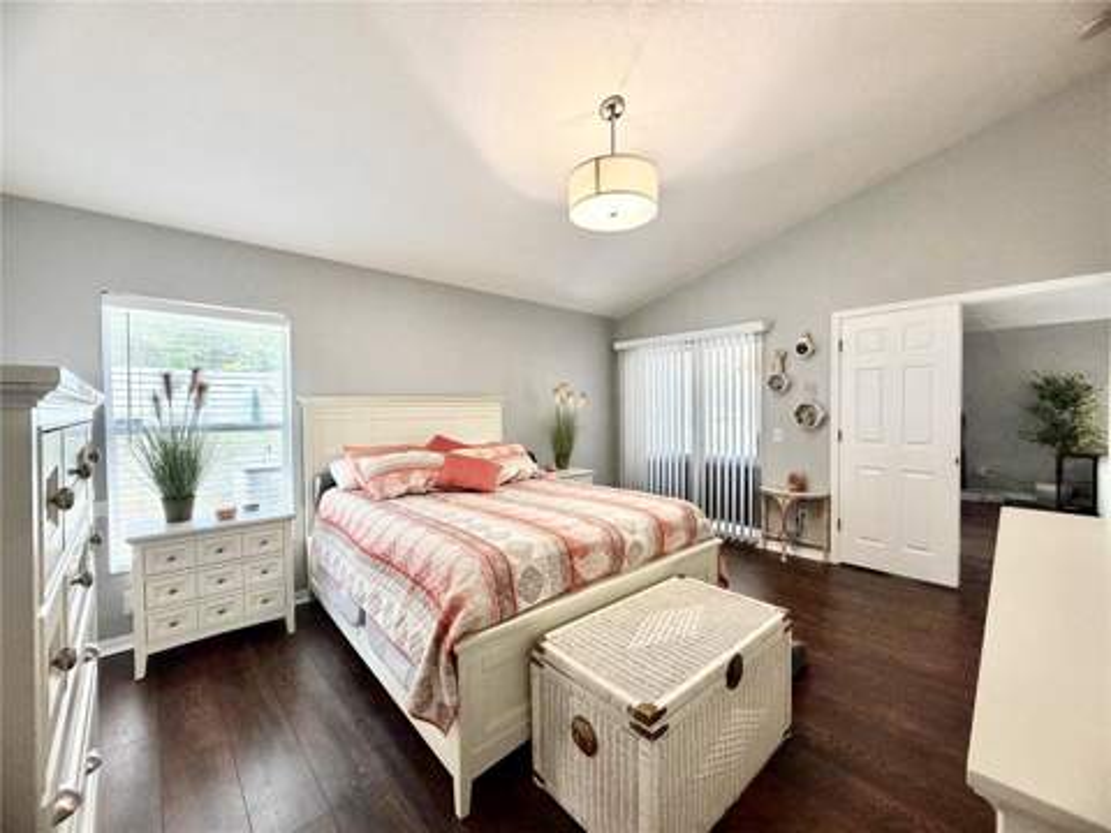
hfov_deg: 102.1
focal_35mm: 14
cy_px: 416
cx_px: 556
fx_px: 449
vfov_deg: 85.7
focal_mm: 2.22
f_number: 2.2
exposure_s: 1/120
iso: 320
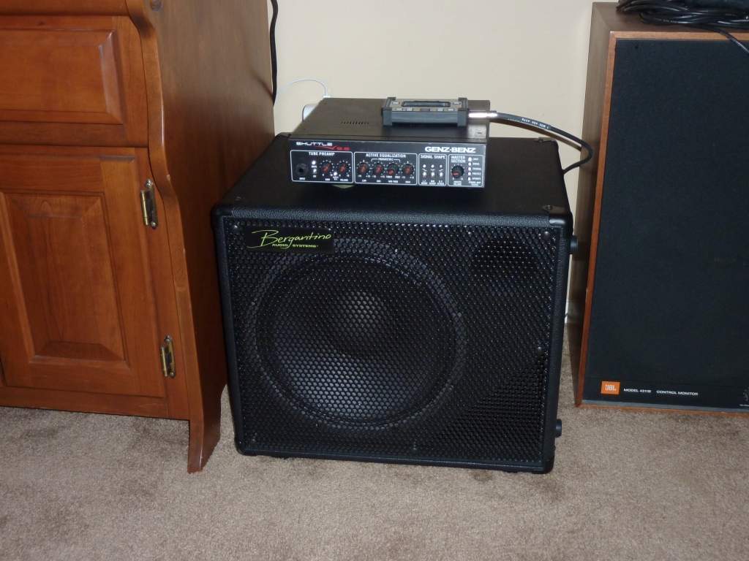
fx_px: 865
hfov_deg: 46.8
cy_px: 280
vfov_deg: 36.0
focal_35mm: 40
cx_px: 374
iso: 160
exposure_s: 1/8
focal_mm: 6.5
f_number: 3.6
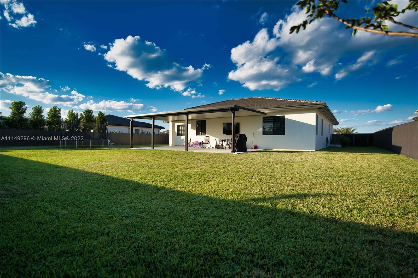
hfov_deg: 90.0
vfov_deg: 67.4
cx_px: 209
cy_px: 139
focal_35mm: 18
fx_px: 209
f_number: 2.8
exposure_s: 1/1600
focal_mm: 18
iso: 125
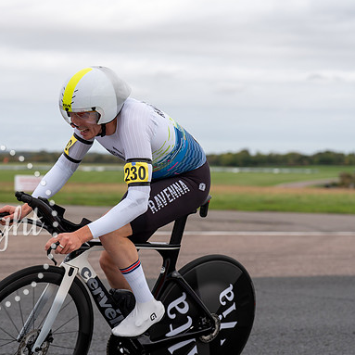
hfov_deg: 19.2
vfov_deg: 19.3
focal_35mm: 90
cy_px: 178
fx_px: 1044
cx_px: 115
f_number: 3.5
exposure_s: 1/1000
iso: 125
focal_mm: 70
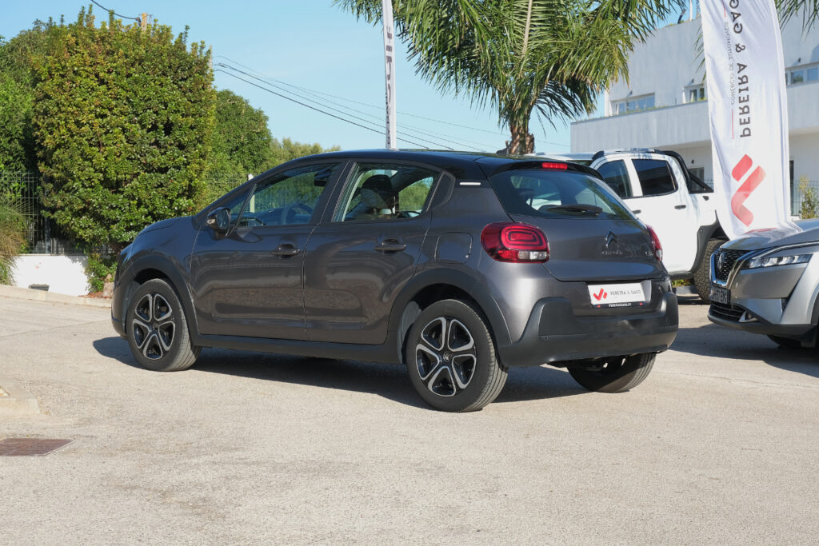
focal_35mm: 67
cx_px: 410
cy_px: 273
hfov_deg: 30.1
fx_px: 1524
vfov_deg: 20.3
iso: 160
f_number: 9
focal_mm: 44.5
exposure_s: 1/125
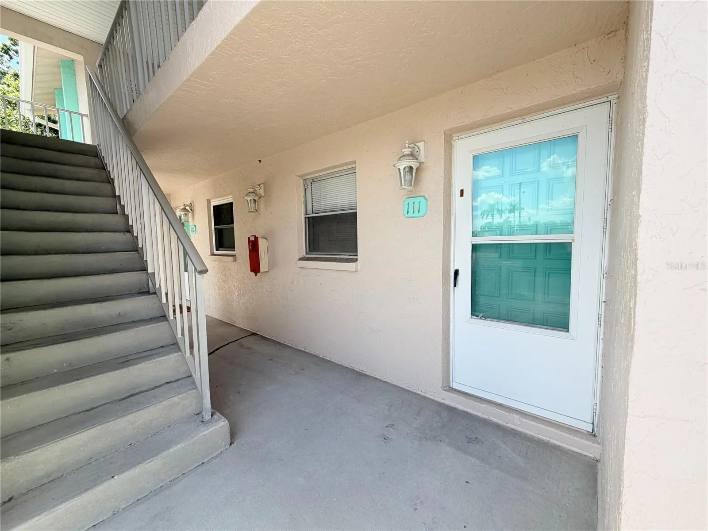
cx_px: 354
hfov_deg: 102.1
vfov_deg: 85.7
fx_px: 286
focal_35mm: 14
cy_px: 266
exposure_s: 1/502
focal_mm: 2.22
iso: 50
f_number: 2.2
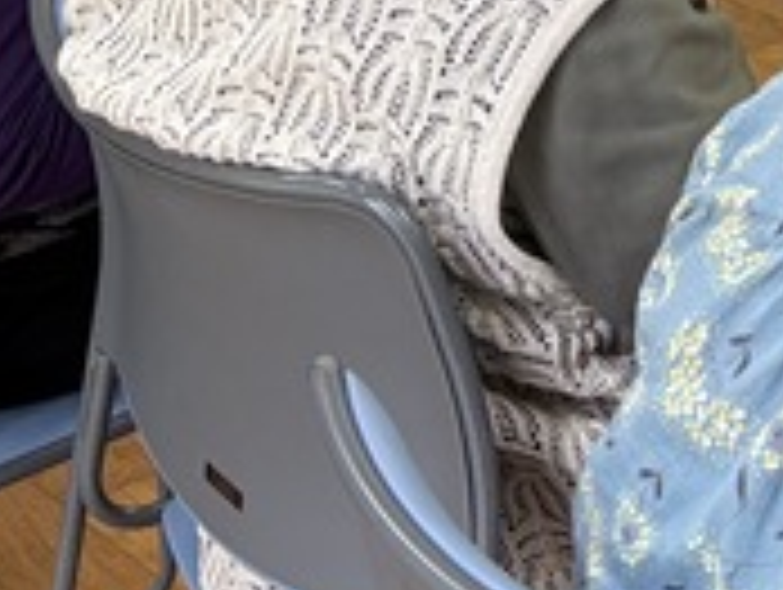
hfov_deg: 12.1
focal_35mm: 149
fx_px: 3375
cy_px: -914
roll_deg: -0.3
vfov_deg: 8.9
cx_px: 1458
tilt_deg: -4.8
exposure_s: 1/120
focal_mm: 5.96
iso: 100
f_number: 1.6
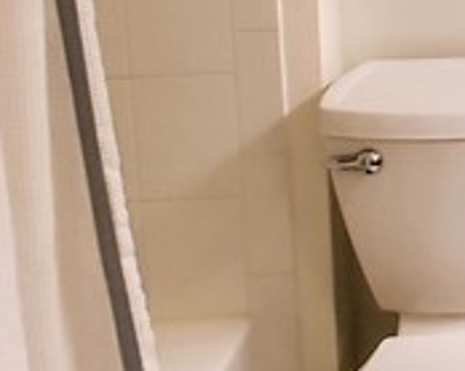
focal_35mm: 86
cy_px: -181
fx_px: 1183
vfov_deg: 16.3
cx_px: 858
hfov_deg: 17.6
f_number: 1.9
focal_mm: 1.78
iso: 50
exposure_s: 1/60
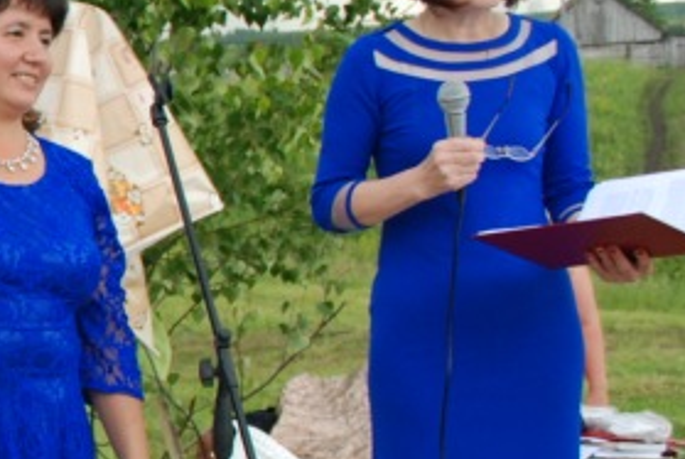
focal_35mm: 99
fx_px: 1887
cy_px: 325
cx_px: -523
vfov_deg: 13.8
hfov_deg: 17.1
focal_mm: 18
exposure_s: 1/125
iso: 200
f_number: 5.6
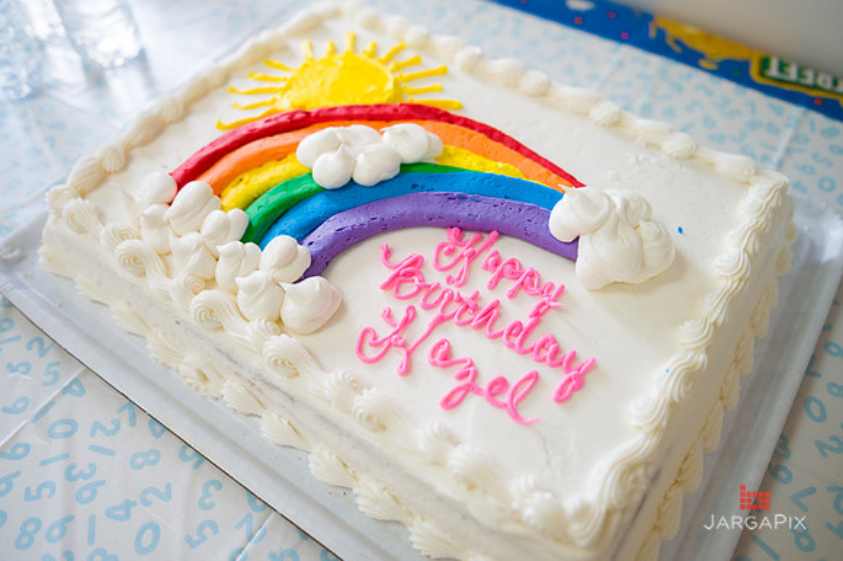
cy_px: 280
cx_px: 422
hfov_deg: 60.3
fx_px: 725
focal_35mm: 31
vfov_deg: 42.3
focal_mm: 31
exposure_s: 1/250
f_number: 3.2
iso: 1000
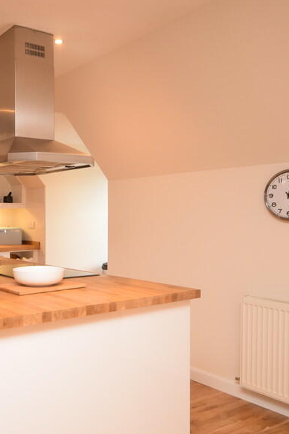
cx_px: 31
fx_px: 446
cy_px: 235
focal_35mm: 37
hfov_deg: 34.1
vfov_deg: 51.8
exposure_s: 1/80
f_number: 4.8
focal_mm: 14
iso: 800
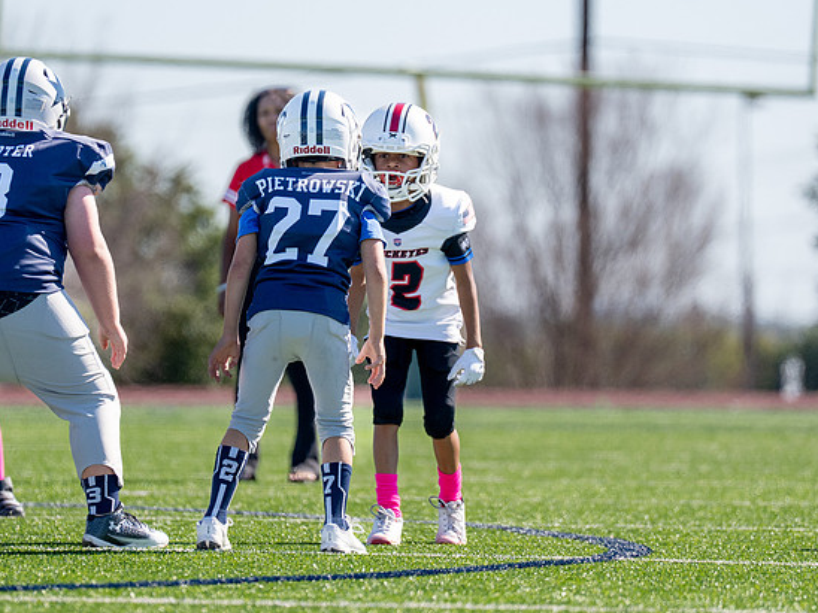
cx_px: 388
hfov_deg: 5.0
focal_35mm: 399
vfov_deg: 3.7
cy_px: 297
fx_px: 9429
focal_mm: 200
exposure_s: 1/4000
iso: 320
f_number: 2.8
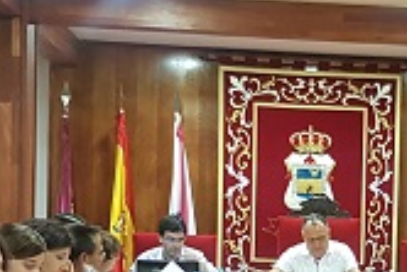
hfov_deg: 19.2
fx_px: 1165
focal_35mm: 103
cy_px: 260
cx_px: 414
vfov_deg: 13.2
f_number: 1.7
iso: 200
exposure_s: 1/25
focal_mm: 4.2
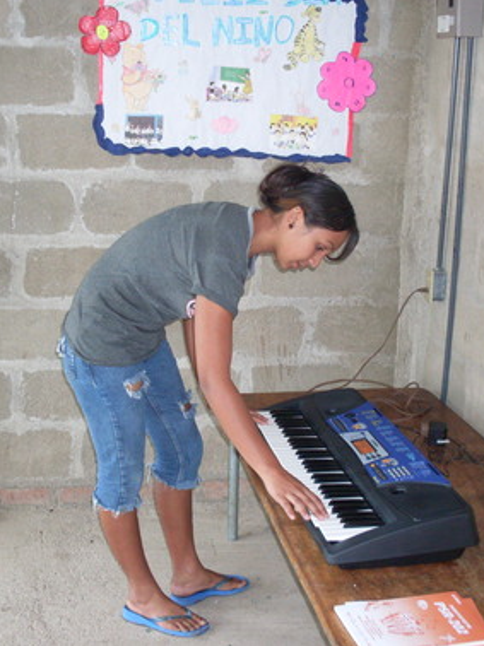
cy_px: 323
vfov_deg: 37.5
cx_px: 256
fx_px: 952
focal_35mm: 51
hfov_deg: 28.5
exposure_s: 1/45
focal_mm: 6.3
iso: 160
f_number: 2.8
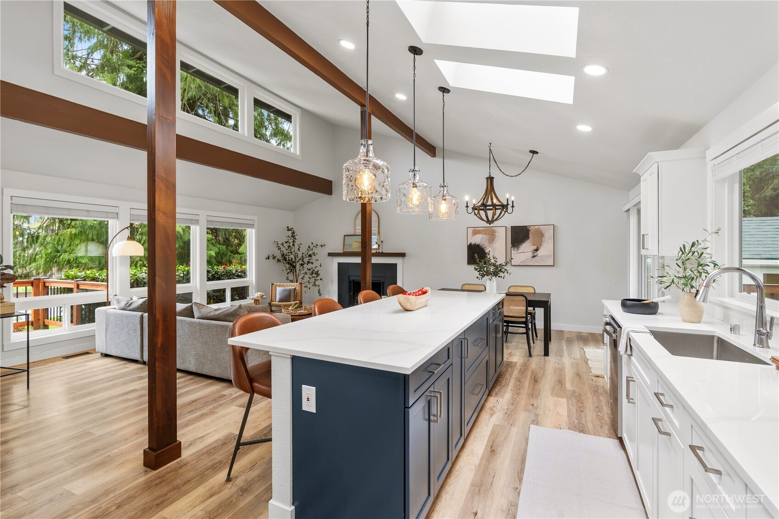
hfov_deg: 96.7
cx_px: 390
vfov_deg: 73.7
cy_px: 260
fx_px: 346
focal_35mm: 16
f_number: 9
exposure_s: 1/10
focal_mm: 16
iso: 320
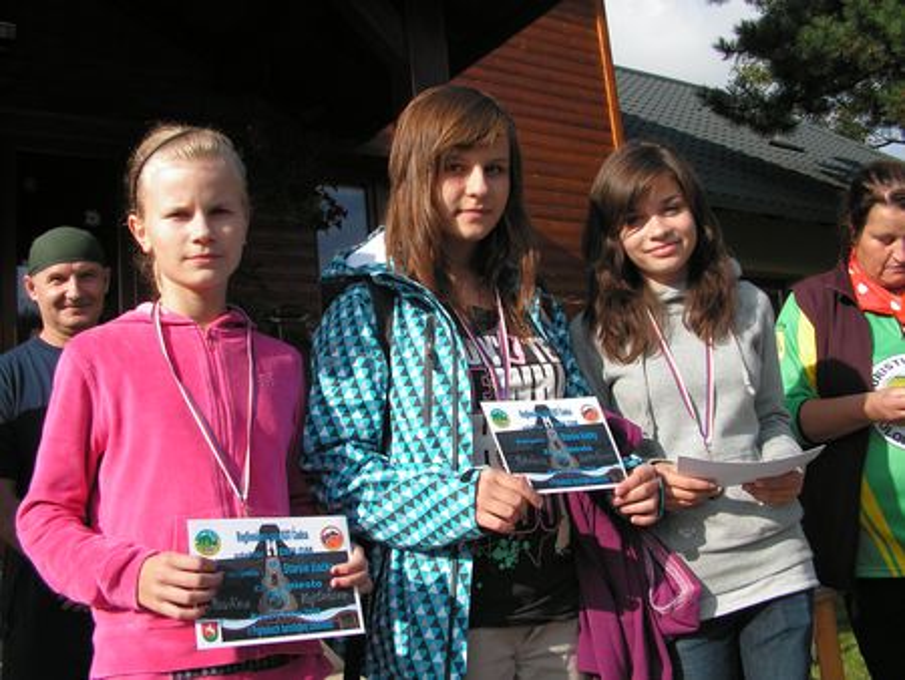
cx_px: 452
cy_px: 340
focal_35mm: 36
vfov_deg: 39.7
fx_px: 942
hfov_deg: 51.3
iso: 50
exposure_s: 1/640
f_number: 3.2
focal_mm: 6
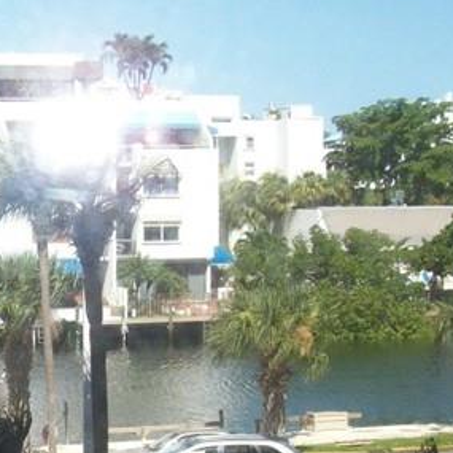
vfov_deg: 15.7
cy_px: 305
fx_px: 1643
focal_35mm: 111
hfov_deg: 15.0
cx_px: -138
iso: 80
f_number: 3.1
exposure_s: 1/1000
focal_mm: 6.3
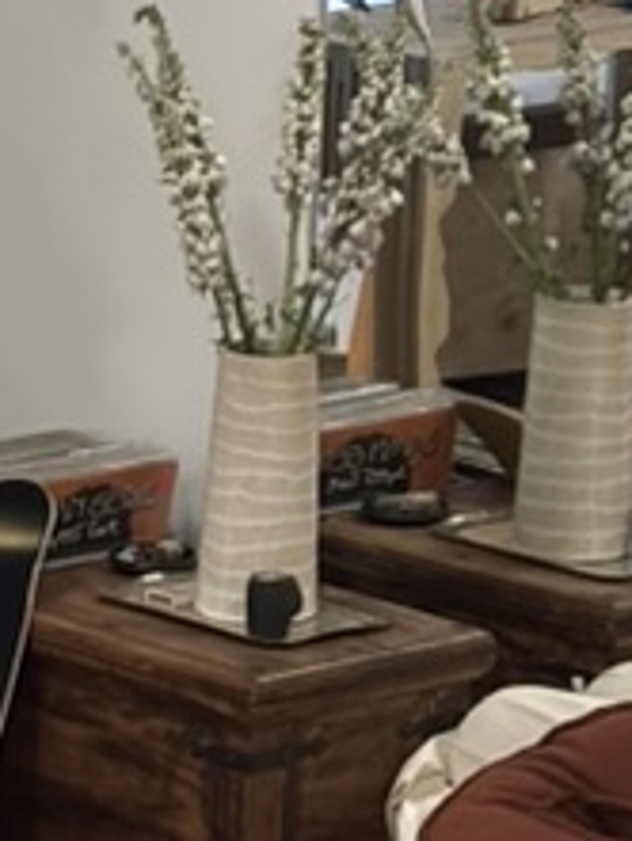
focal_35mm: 241
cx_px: -327
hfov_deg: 6.1
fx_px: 5861
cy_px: 936
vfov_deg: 8.1
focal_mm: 5.96
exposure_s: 1/30
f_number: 1.6
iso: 400
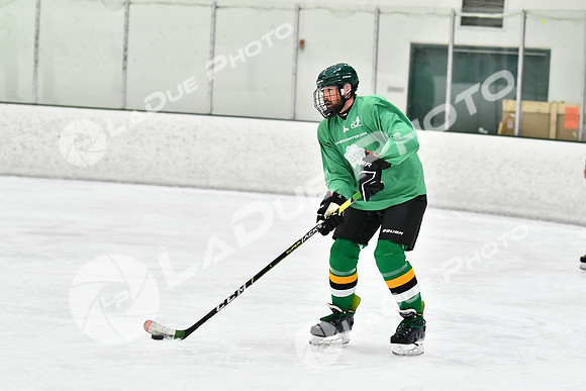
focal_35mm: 153
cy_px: 196
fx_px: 2491
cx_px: 293
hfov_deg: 13.4
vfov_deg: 9.0
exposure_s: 1/1250
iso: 5000
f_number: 2.8
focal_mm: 102
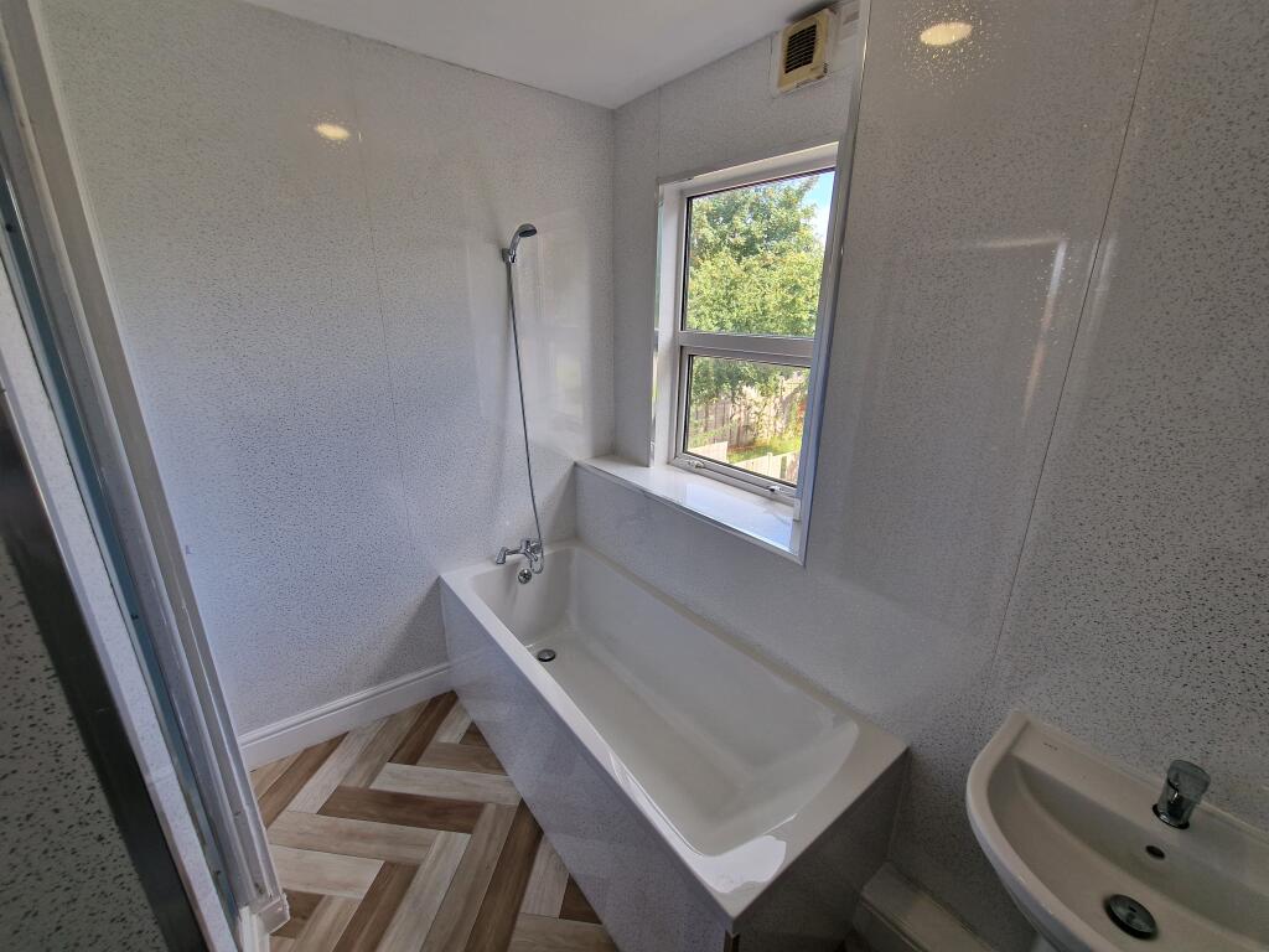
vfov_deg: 89.9
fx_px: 477
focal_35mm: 13
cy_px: 476
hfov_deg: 106.2
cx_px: 634
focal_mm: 2.2
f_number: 2.2
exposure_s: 1/104
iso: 50
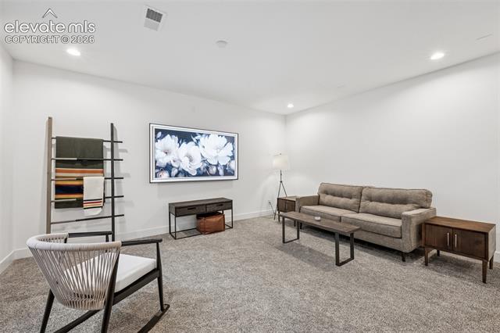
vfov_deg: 77.3
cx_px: 250
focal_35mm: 15
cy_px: 166
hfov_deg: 100.4
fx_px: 208
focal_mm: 15
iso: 100
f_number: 11
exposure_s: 1
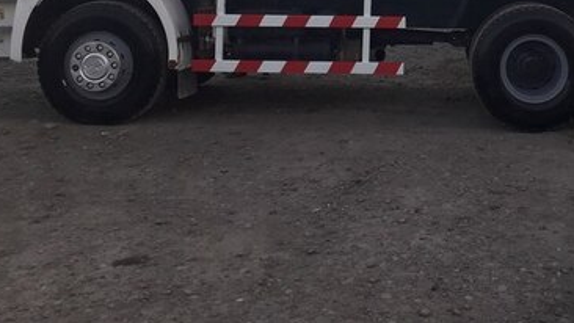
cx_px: 445
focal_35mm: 53
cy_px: -49
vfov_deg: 21.3
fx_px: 807
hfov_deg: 38.0
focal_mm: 3.6
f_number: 1.9
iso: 40
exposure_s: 1/141
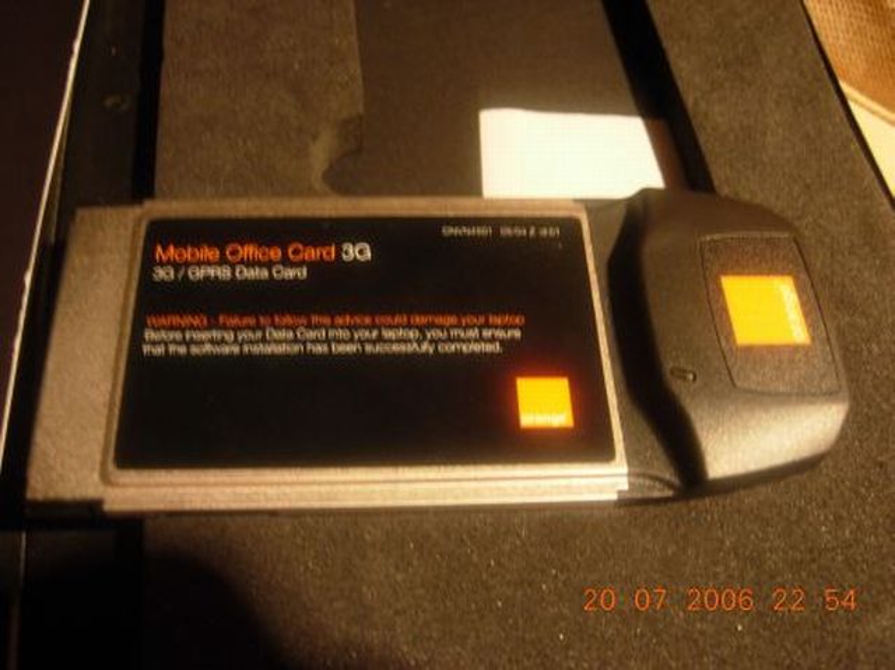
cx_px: 448
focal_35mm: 36
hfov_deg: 51.4
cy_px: 335
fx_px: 930
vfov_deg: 39.6
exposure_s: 1/4
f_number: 2.7
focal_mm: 7.5
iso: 154
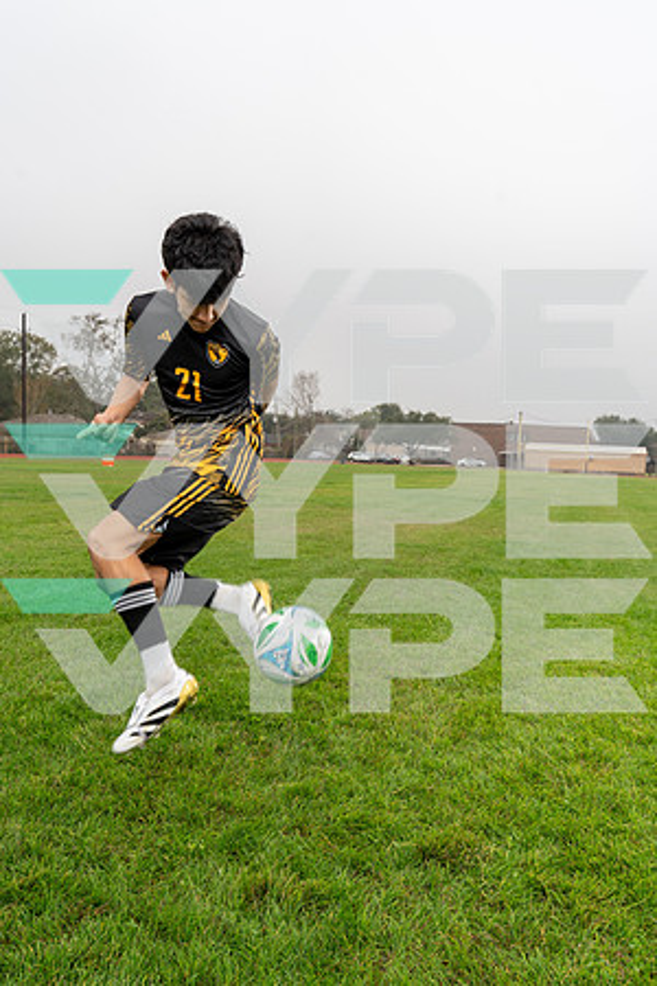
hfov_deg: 43.6
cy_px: 493
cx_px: 328
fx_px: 821
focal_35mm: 30
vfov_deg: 61.9
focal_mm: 30
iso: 250
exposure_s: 1/200
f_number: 7.1
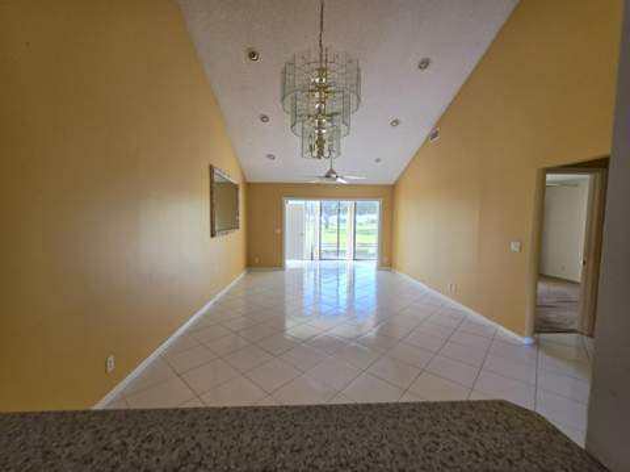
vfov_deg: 89.8
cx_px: 315
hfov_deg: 106.2
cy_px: 236
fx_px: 236
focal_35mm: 13
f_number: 1.9
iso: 80
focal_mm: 2.2
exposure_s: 1/120
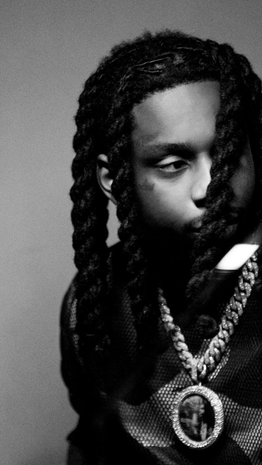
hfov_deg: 9.1
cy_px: 269
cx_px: 102
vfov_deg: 16.1
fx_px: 1643
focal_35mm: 133
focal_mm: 70
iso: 4000
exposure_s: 1/250
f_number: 2.8
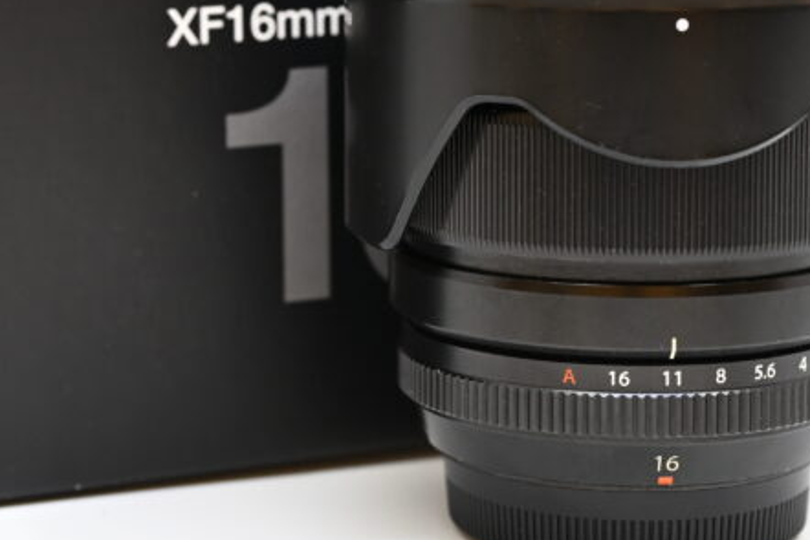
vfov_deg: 10.9
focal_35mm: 125
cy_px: 47
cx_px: 293
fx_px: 2813
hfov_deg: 16.4
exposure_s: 1/125
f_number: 6.3
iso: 800
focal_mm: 54
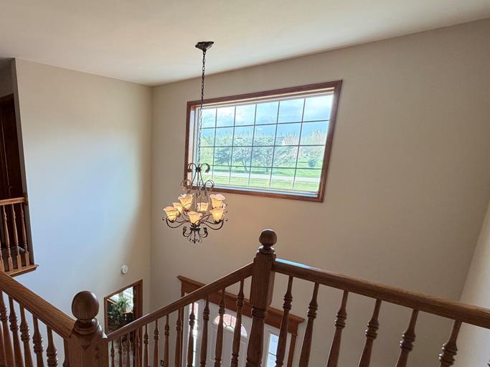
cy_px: 224
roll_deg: +0.9
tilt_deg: -13.6
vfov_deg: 62.7
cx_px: 126
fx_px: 297
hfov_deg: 73.8
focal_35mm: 21
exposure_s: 1/120
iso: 200
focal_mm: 2.22
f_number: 2.2
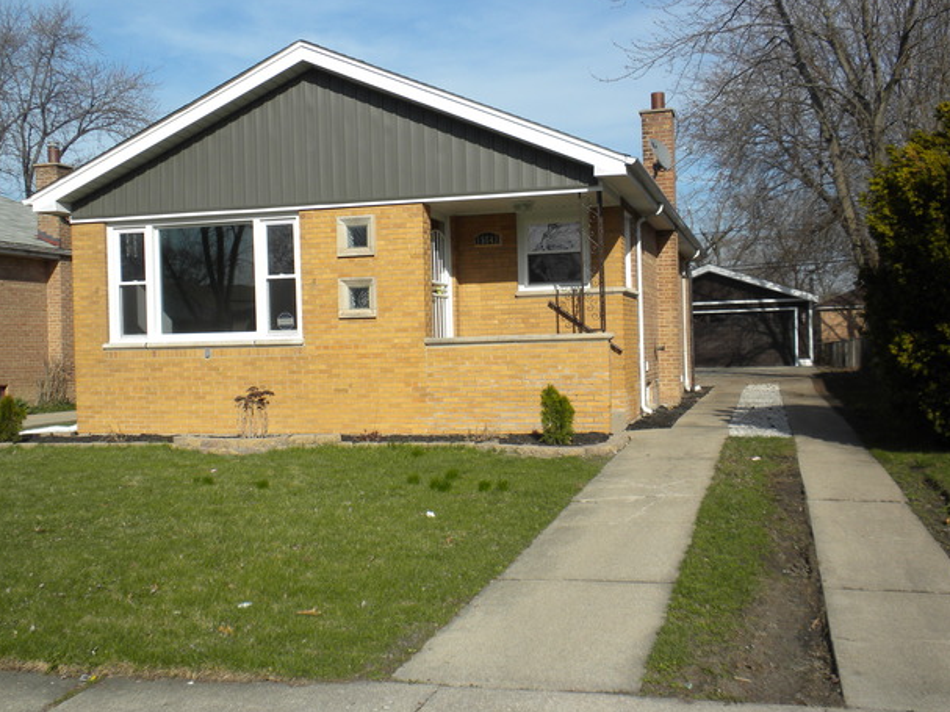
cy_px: 341
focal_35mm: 39
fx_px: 1070
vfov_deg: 36.8
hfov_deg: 47.9
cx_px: 493
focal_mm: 6.6
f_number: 10
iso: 64
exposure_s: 1/137
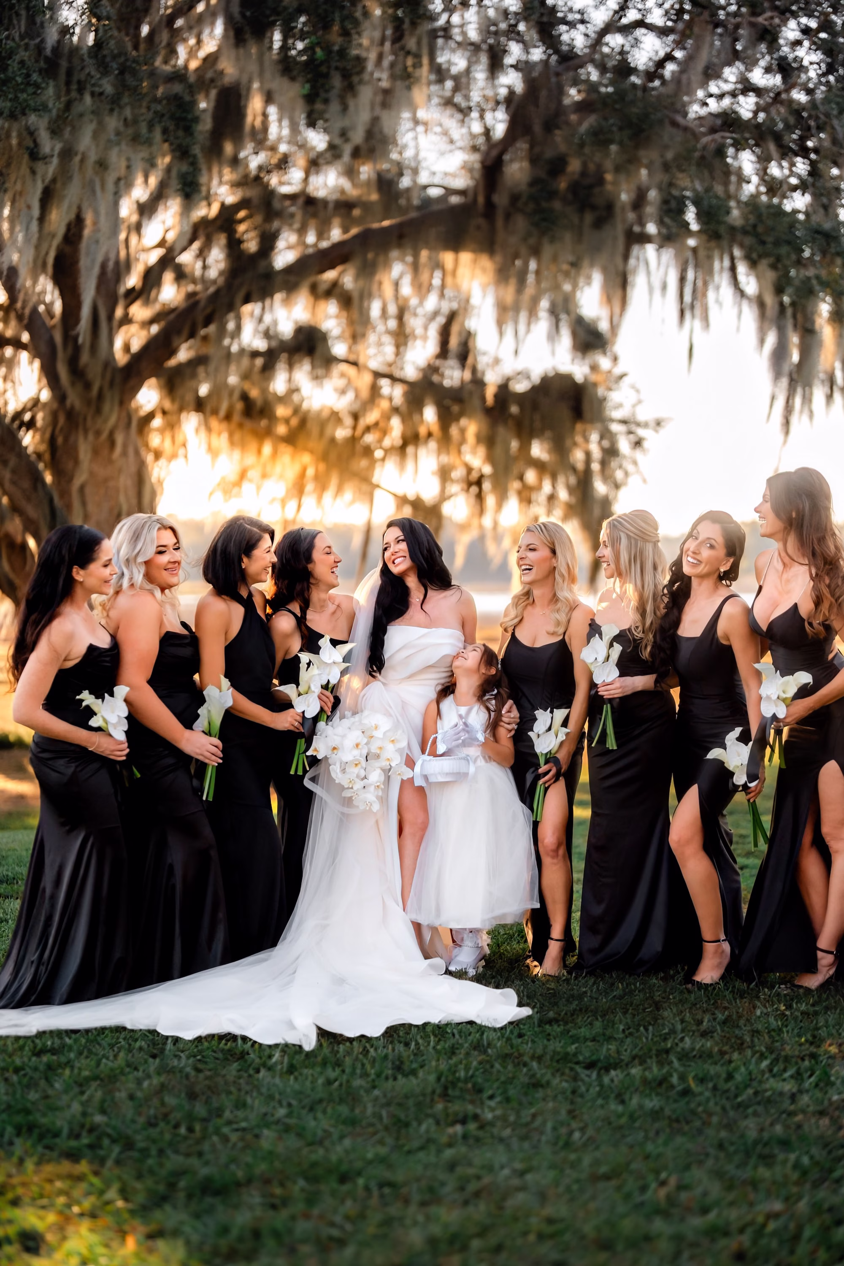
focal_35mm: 50
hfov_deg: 27.0
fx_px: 1758
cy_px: 633
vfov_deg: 39.6
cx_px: 422
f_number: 1.2
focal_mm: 50
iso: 500
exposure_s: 1/8000
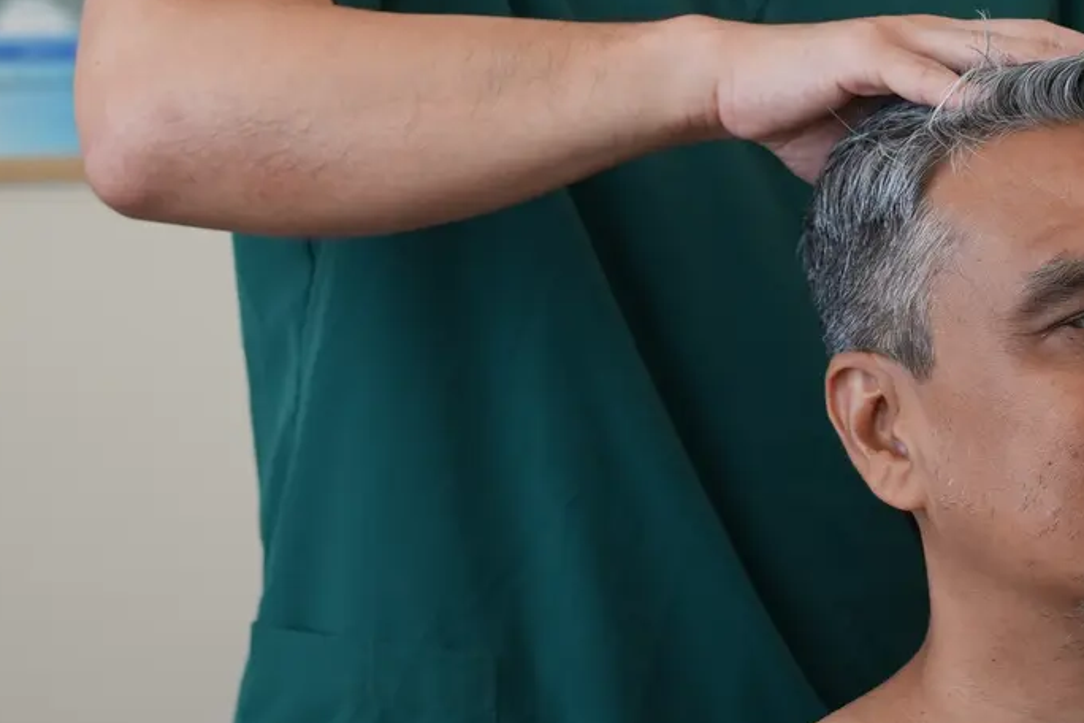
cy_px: -10
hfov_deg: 14.2
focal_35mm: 144
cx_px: 781
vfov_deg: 9.4
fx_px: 4347
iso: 250
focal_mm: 35
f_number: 2.8
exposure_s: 1/160
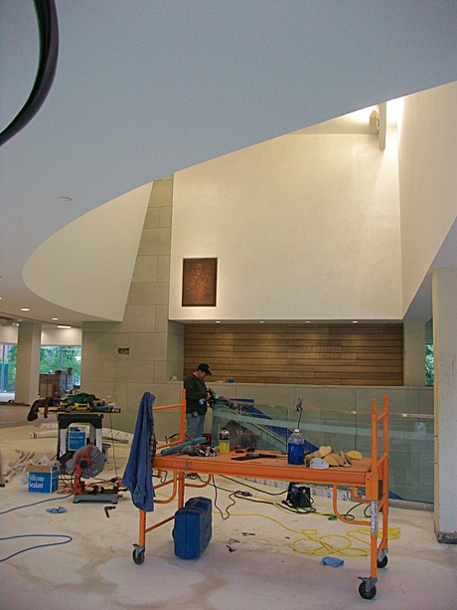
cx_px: 228
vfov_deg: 56.8
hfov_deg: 44.2
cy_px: 305
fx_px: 563
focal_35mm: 32
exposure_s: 1/60
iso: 121
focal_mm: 5.7
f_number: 2.8
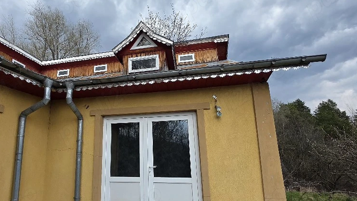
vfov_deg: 58.3
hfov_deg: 88.3
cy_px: 106
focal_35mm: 19
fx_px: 180
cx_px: 141
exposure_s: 1/2000
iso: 64
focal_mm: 2.2
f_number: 1.9
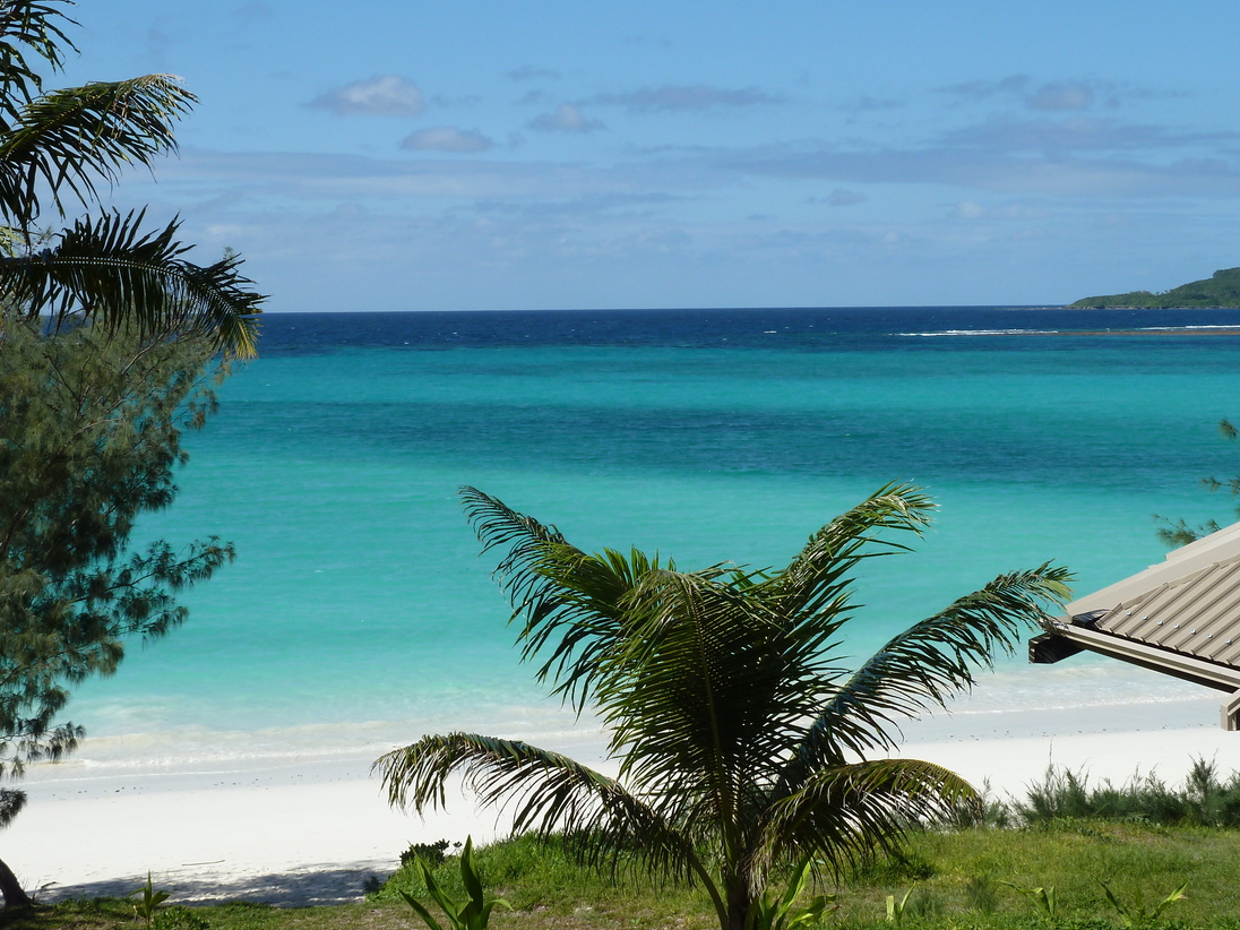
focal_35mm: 69
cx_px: 578
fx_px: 2472
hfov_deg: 28.2
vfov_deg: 21.3
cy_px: 474
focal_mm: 10.3
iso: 80
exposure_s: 1/400
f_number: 5.6
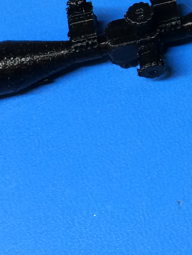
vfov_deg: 15.4
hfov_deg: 11.3
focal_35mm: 125
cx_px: 311
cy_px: -25
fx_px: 924
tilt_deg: -55.8
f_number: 2.2
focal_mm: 4.15
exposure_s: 1/30
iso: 100
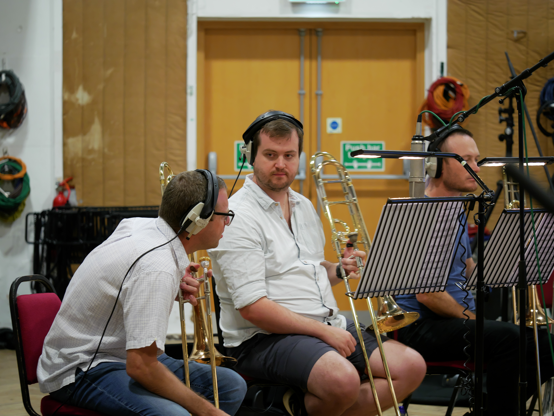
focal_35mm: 136
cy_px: 208
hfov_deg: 14.5
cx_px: 277
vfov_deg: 10.9
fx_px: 2177
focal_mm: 68
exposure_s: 1/50
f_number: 2.8
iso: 800
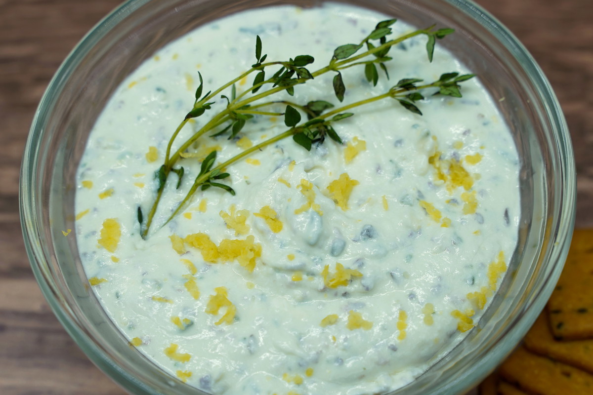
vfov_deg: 25.5
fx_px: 873
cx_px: 296
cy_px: 198
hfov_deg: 37.5
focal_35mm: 53
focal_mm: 53
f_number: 4
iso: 160
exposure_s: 1/60
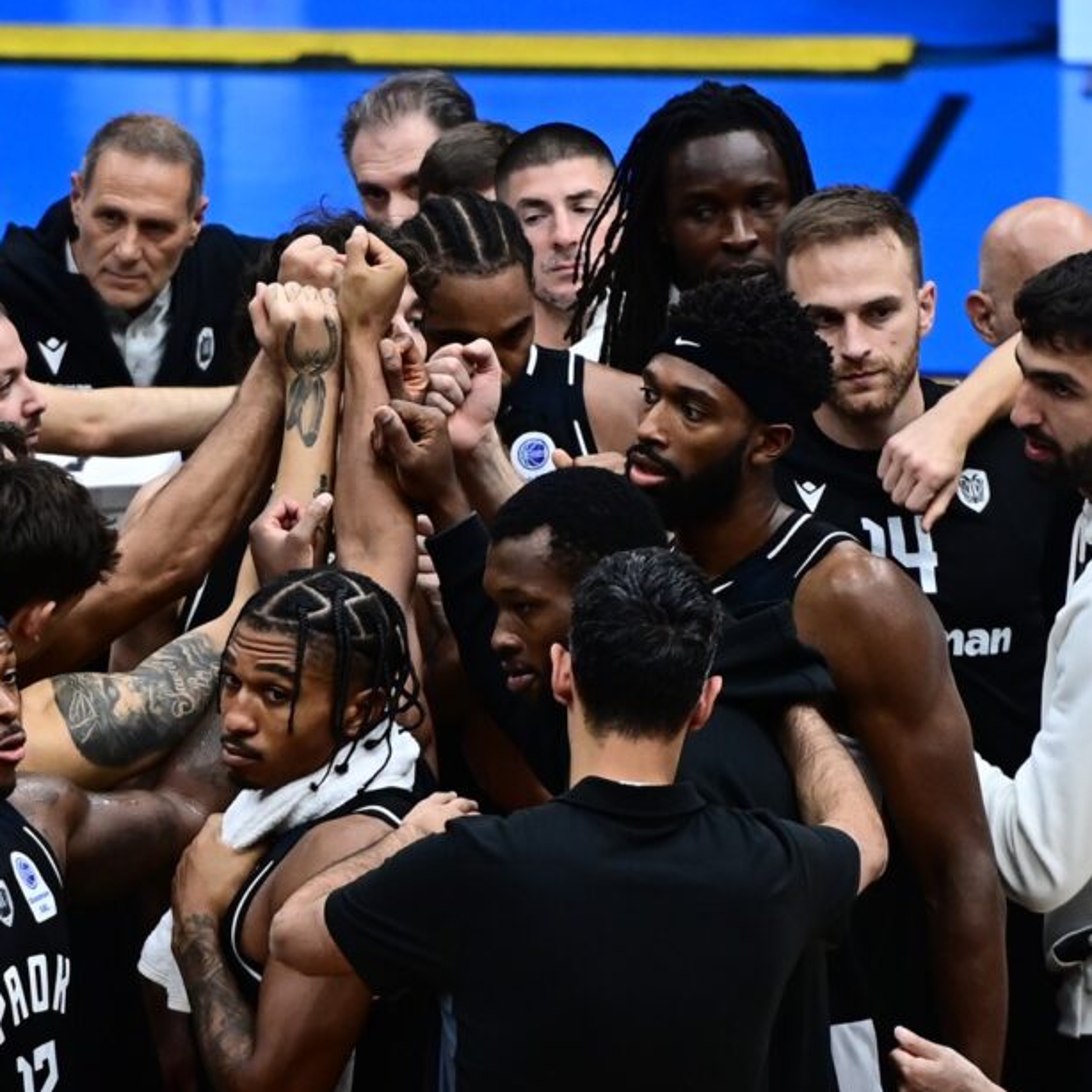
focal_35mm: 332
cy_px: 672
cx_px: 370
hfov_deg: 5.3
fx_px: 11849
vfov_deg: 5.3
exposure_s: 1/800
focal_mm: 200
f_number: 2.8
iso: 3200
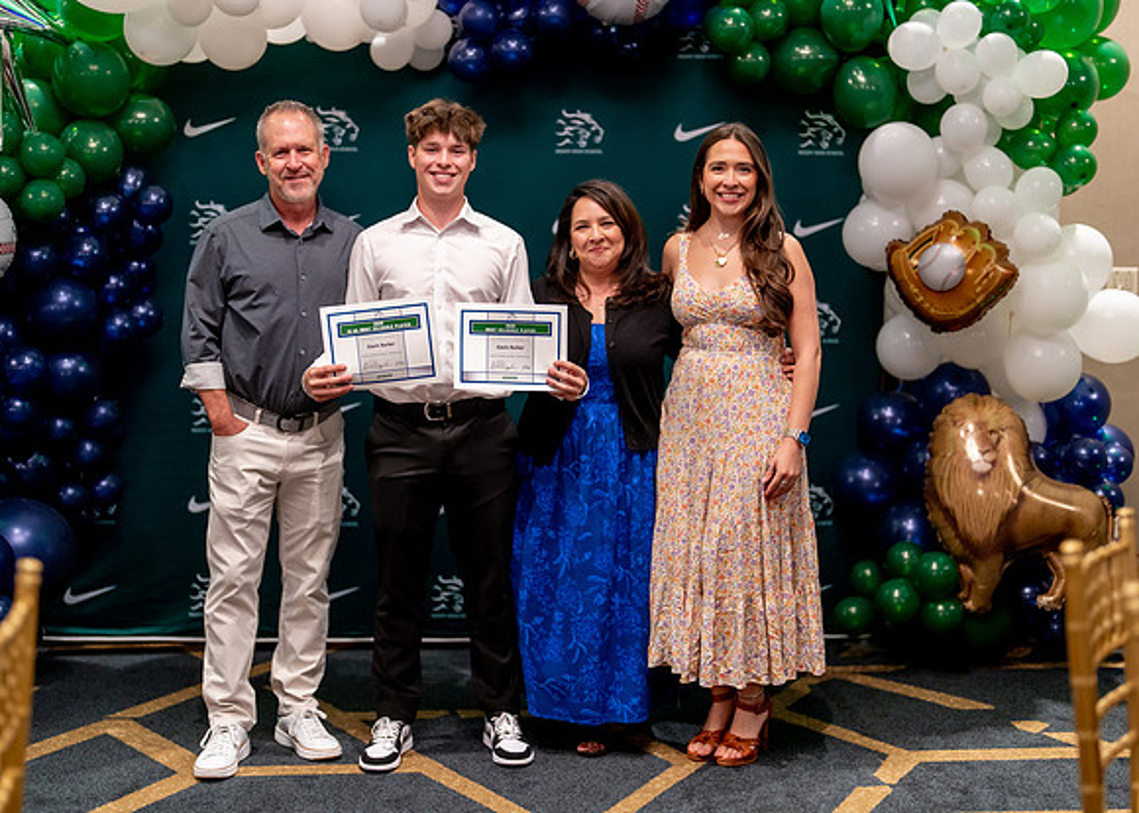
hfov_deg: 37.0
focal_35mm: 53
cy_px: 406
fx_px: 1700
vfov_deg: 26.9
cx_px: 570
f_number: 1.2
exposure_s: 1/320
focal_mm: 50
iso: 800
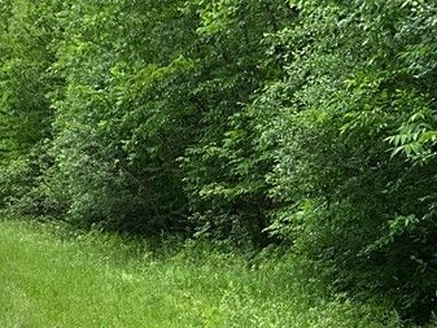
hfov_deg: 22.2
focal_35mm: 88
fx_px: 1111
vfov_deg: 16.1
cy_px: 403
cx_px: 197
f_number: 1.8
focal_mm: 3
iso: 25
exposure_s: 1/353
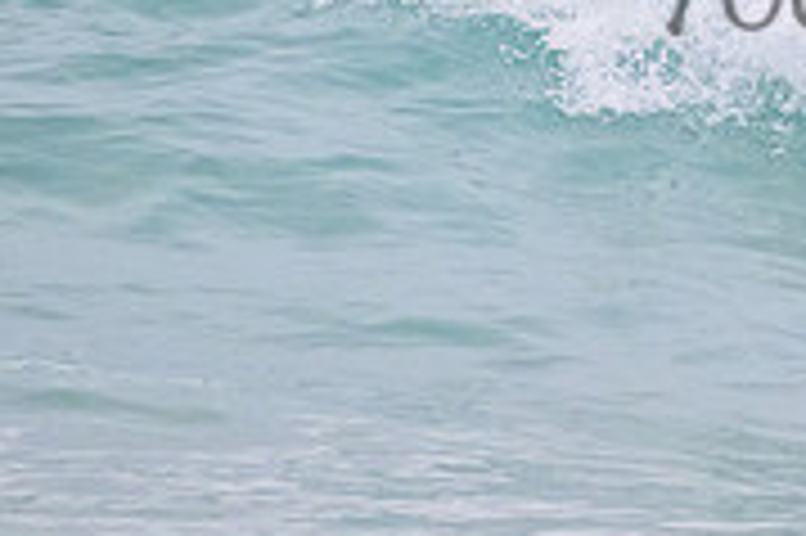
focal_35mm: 2593
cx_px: 1112
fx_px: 58000
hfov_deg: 0.8
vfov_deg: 0.5
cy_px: -74
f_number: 11
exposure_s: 1/1250
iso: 10000
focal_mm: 800
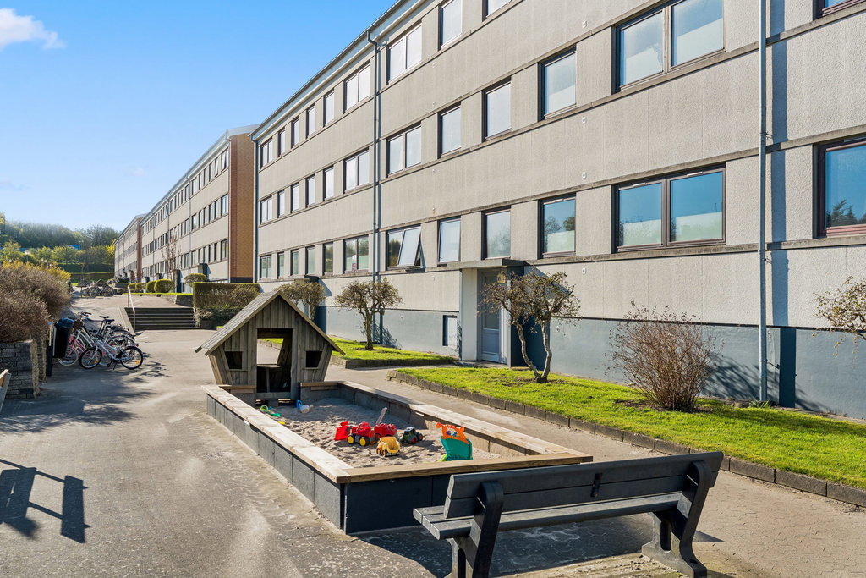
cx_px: 433
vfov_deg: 40.0
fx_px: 794
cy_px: 289
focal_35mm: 33
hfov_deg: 57.2
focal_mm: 33
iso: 400
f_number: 10
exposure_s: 1/400
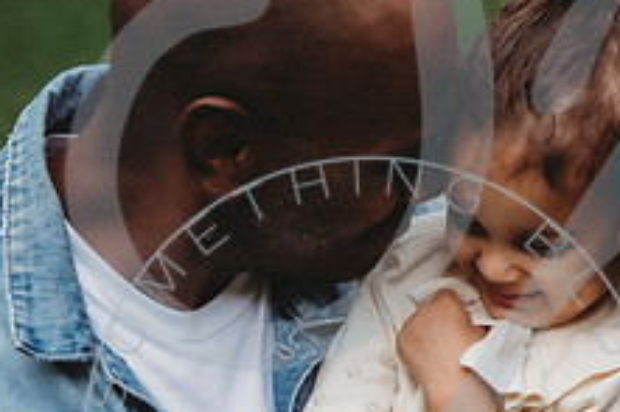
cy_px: 251
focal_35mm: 147
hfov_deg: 13.9
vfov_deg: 9.3
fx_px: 2530
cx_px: 511
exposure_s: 1/200
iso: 100
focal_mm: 52
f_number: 2.8
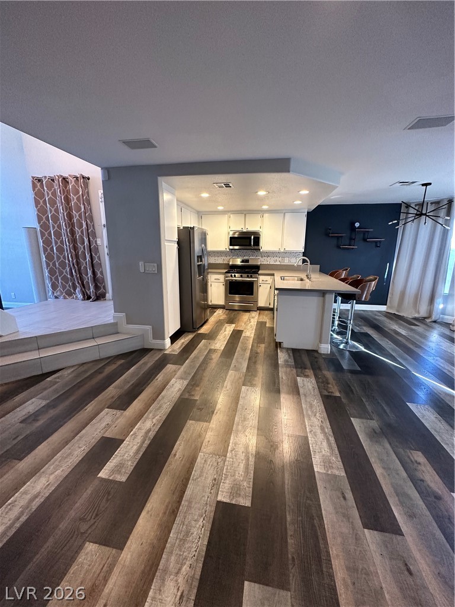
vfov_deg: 102.1
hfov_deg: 85.7
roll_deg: +0.8
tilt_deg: -12.5
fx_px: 245
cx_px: 228
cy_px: 304
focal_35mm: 14
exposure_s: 1/60
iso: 320
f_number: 2.2
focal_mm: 2.22
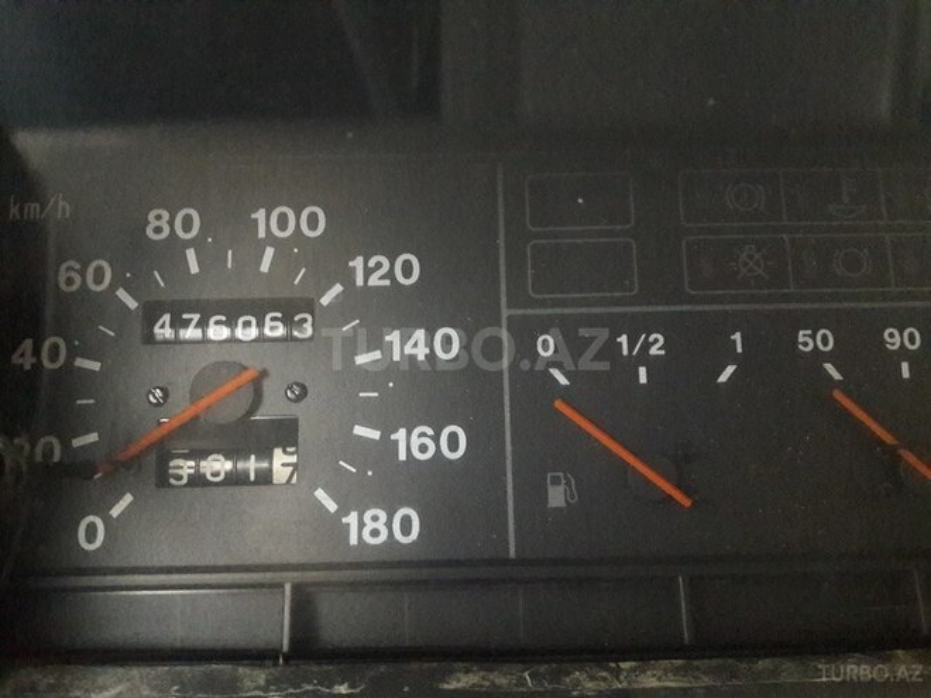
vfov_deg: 49.7
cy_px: 349
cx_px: 466
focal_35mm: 28
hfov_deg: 63.4
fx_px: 753
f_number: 1.9
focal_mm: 3.7
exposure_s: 1/17
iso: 800
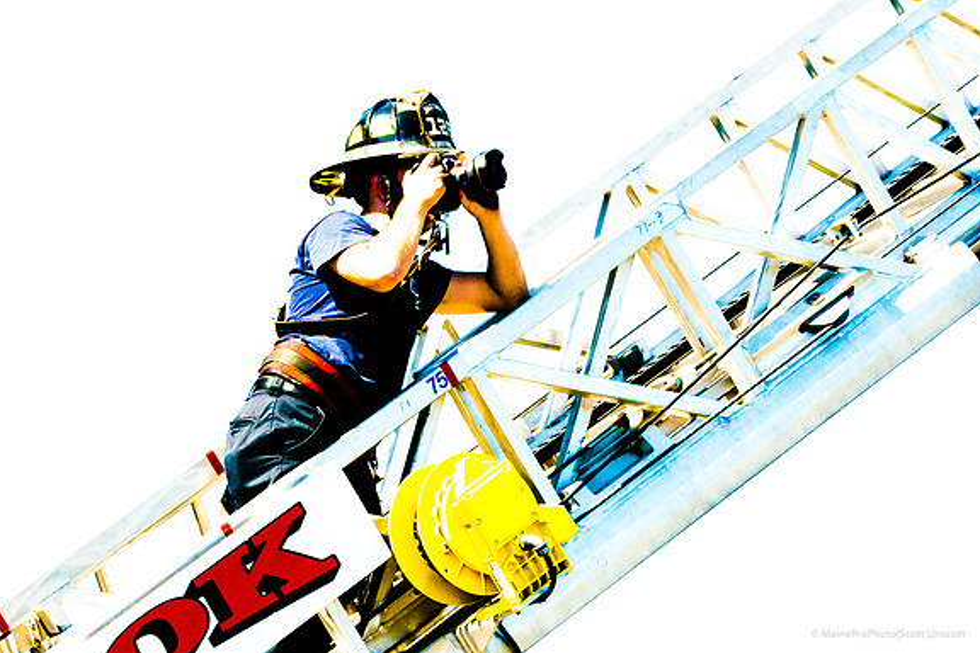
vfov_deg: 3.3
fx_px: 11187
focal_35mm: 411
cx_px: 46
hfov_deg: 5.0
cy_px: 164
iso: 1250
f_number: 6.3
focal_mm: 185
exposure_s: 1/5000
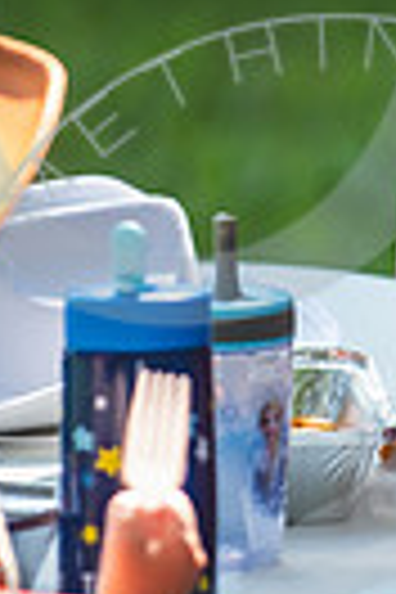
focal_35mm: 613
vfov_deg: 3.4
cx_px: 544
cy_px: 90
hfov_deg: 2.2
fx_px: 10114
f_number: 2.8
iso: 200
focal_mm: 180
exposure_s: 1/320
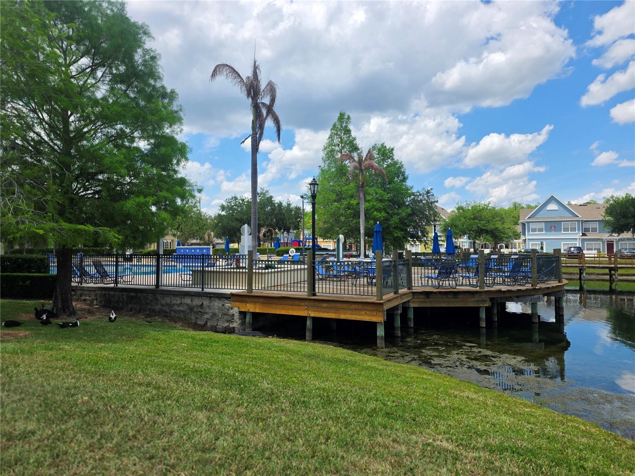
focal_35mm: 23
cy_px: 238
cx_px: 318
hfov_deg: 73.9
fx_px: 422
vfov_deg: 58.9
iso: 80
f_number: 1.7
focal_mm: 6.25
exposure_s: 1/5778
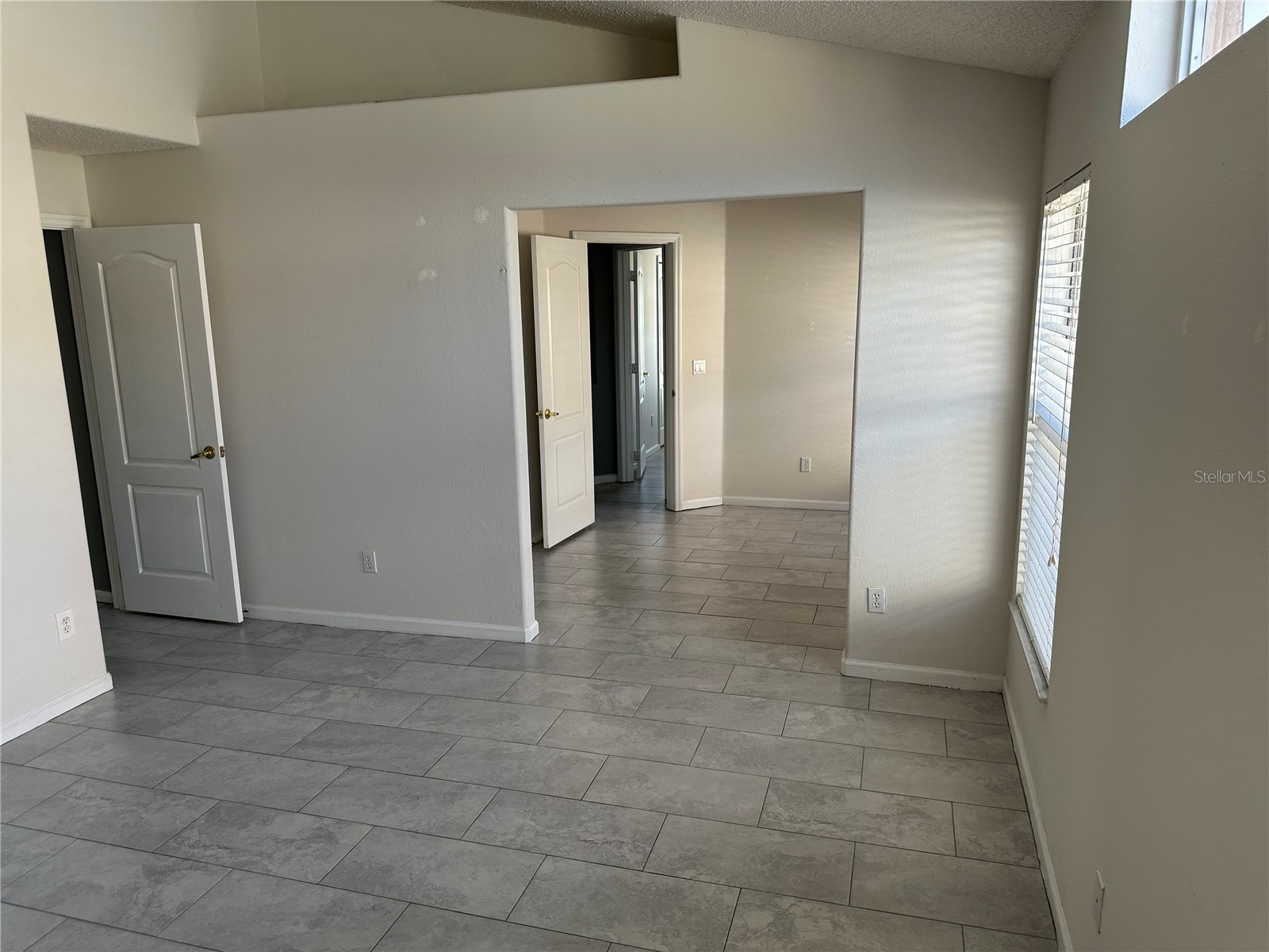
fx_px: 880
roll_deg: +0.8
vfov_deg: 56.8
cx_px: 634
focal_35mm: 24
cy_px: 476
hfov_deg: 71.6
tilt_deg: -11.4
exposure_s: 1/121
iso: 100
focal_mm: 6.86
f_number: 1.78
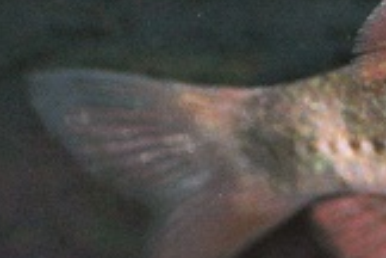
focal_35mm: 375
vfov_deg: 3.7
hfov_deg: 5.5
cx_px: 527
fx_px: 4021
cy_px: 127
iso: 800
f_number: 3.5
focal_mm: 90
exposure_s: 1/40
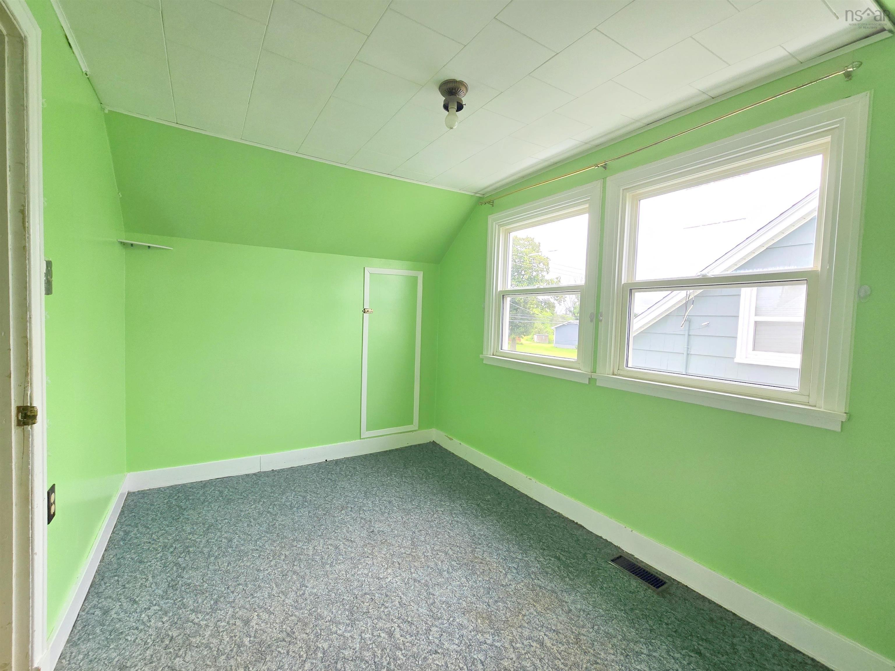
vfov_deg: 89.9
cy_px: 336
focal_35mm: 13
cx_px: 448
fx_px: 336
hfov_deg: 106.2
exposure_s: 1/145
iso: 50
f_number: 2.2
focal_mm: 2.2
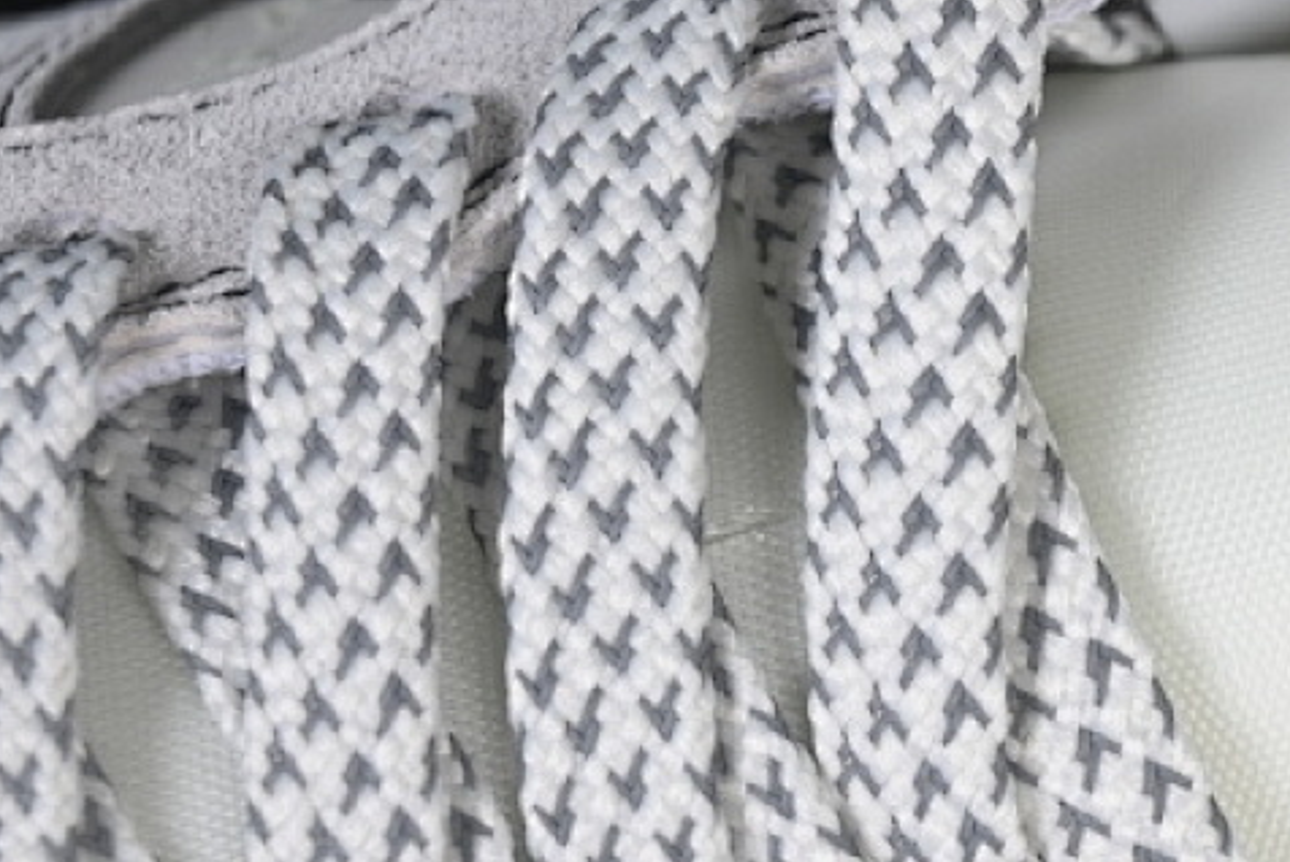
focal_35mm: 170
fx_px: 6095
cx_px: 1309
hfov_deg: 11.9
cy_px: 580
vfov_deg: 8.1
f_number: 7.1
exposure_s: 1/100
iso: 160
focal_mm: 50
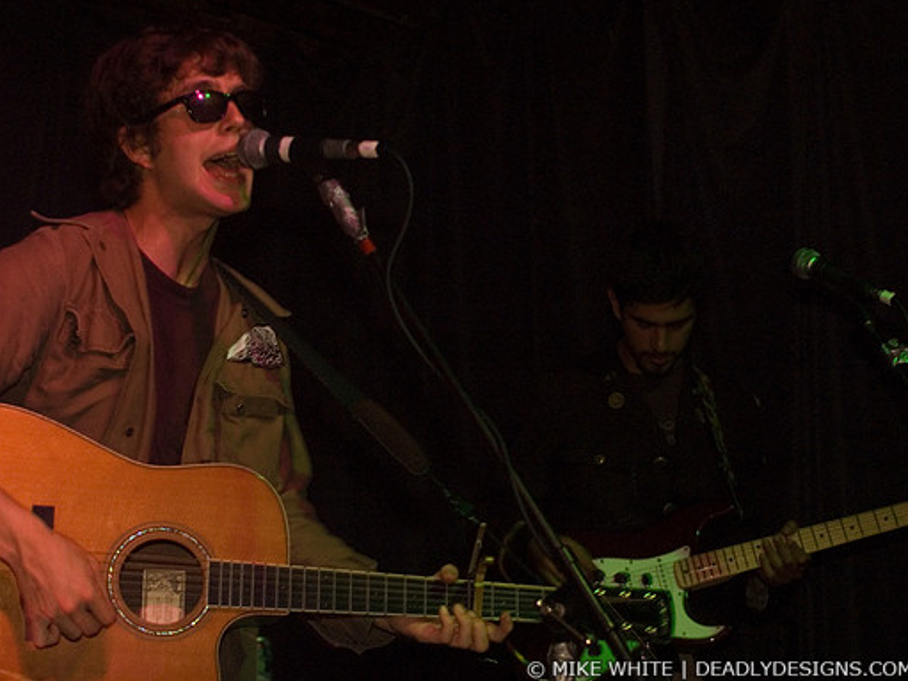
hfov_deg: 27.0
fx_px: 1888
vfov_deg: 20.4
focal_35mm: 72
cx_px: 407
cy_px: 341
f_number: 2.8
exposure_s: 1/30
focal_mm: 44
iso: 800
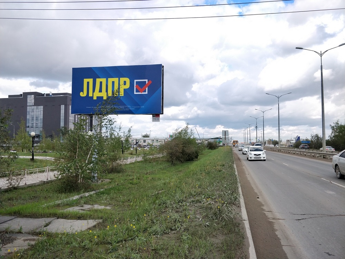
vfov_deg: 56.8
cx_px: 172
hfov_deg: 71.6
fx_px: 239
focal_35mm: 24
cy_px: 130
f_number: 1.7
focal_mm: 4.1
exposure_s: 1/888
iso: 160
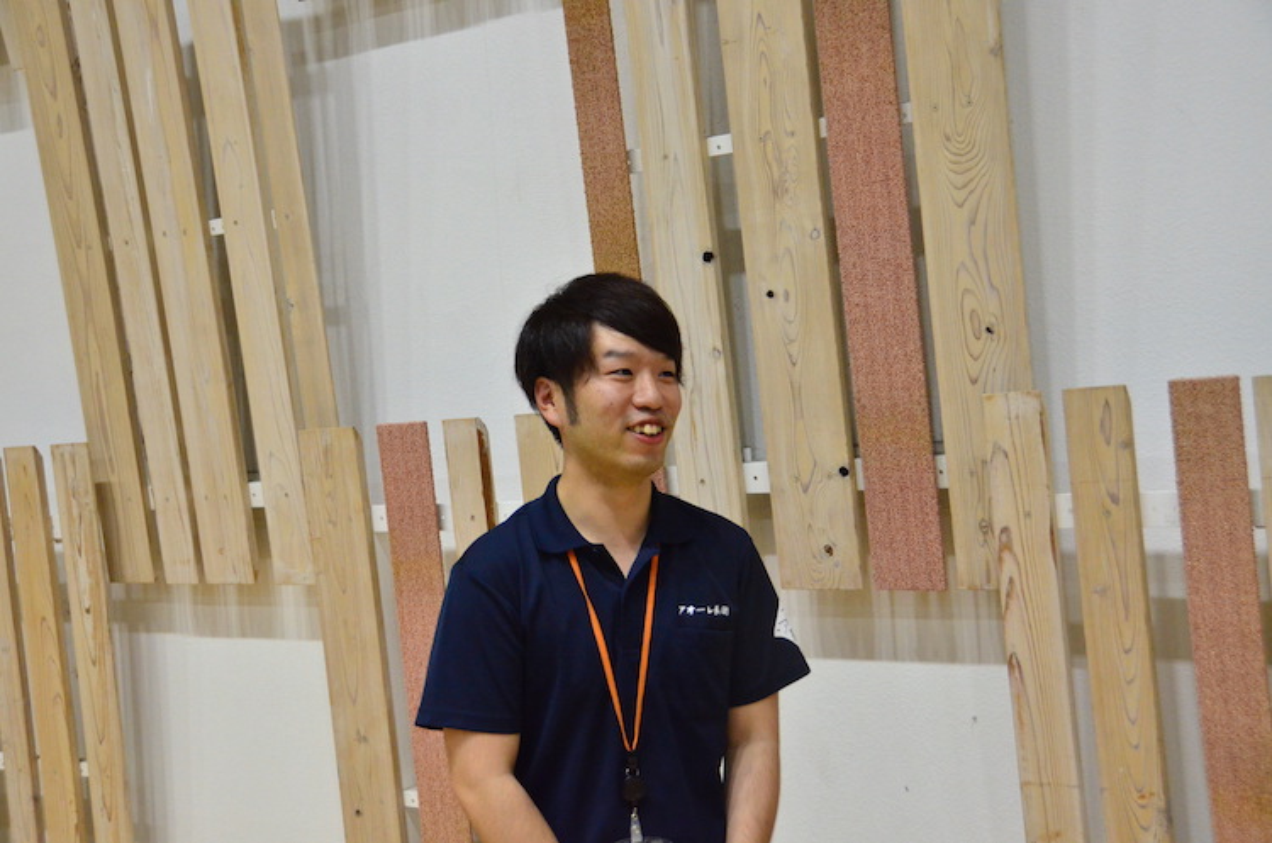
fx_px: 1693
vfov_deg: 28.0
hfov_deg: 41.2
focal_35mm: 48
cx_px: 636
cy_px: 422
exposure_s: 1/400
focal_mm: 32
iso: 3200
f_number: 4.2
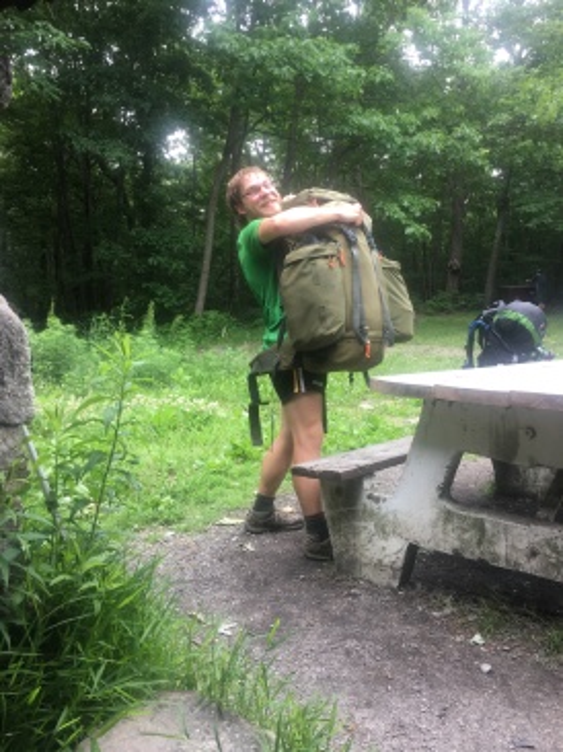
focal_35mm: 29
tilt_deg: -5.1
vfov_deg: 61.7
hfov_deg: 48.2
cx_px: 282
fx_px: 630
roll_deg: +1.2
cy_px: 376
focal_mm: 4.15
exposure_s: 1/60
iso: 32
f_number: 2.2
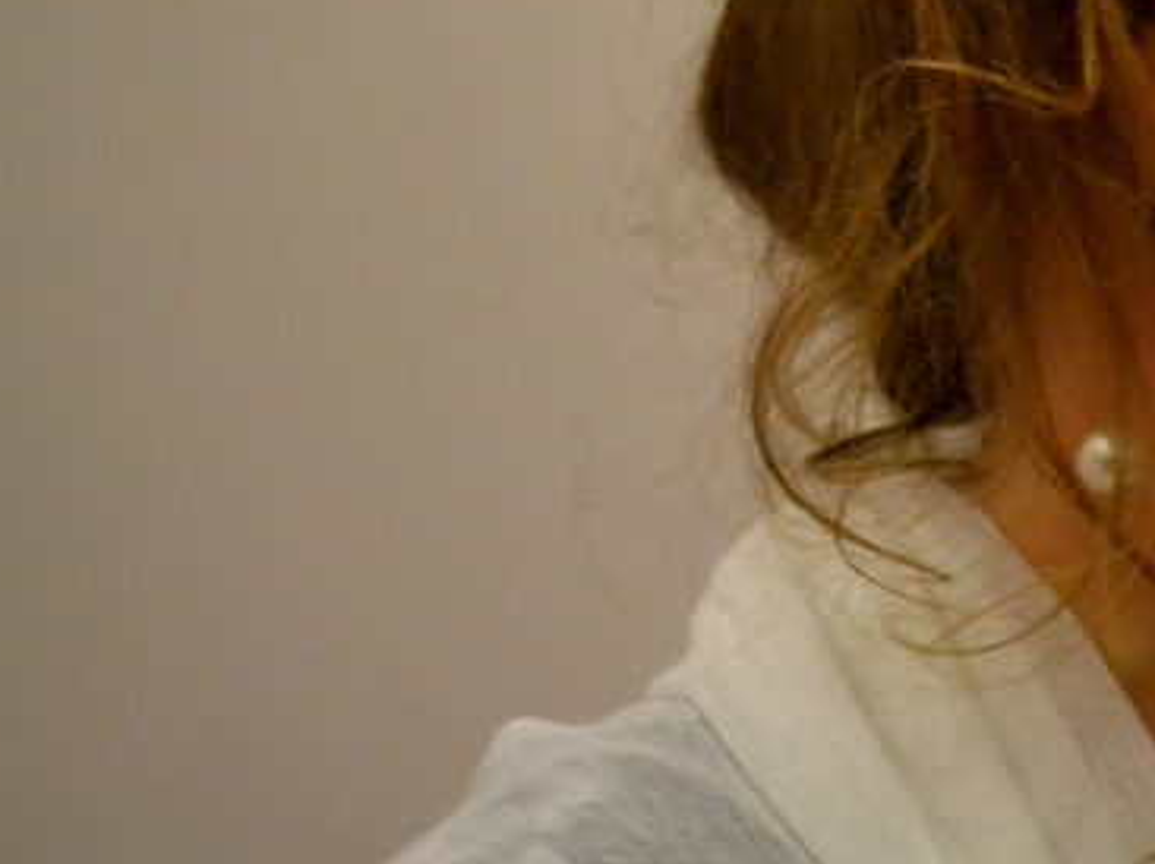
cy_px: 52
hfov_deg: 3.0
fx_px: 22219
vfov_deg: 2.2
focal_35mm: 666
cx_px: 1461
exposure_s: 1/125
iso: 3200
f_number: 5.3
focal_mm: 165
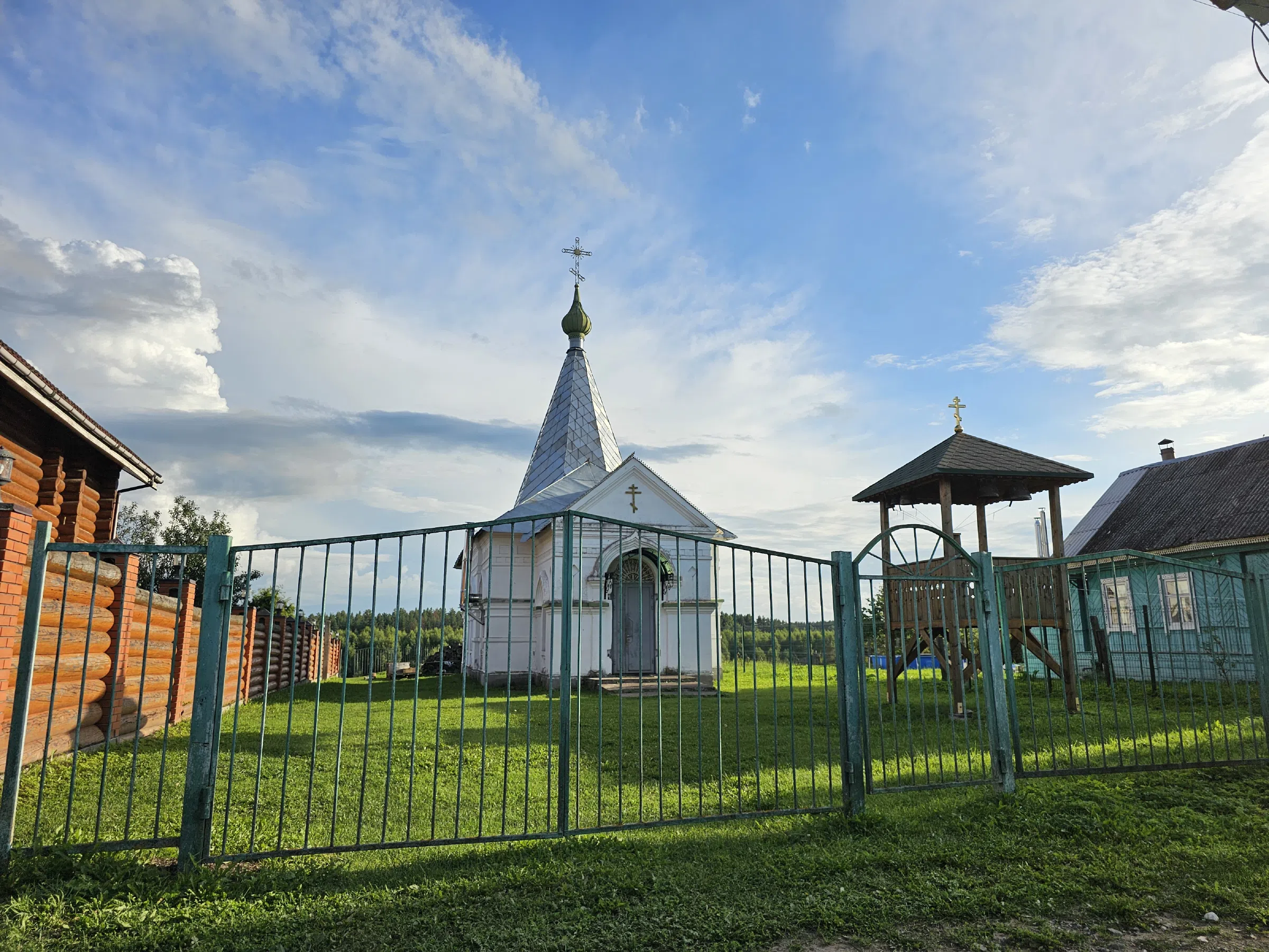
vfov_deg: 58.9
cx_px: 634
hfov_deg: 73.9
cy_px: 476
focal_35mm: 23
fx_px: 843
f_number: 1.7
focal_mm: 6.3
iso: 10
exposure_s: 1/1117
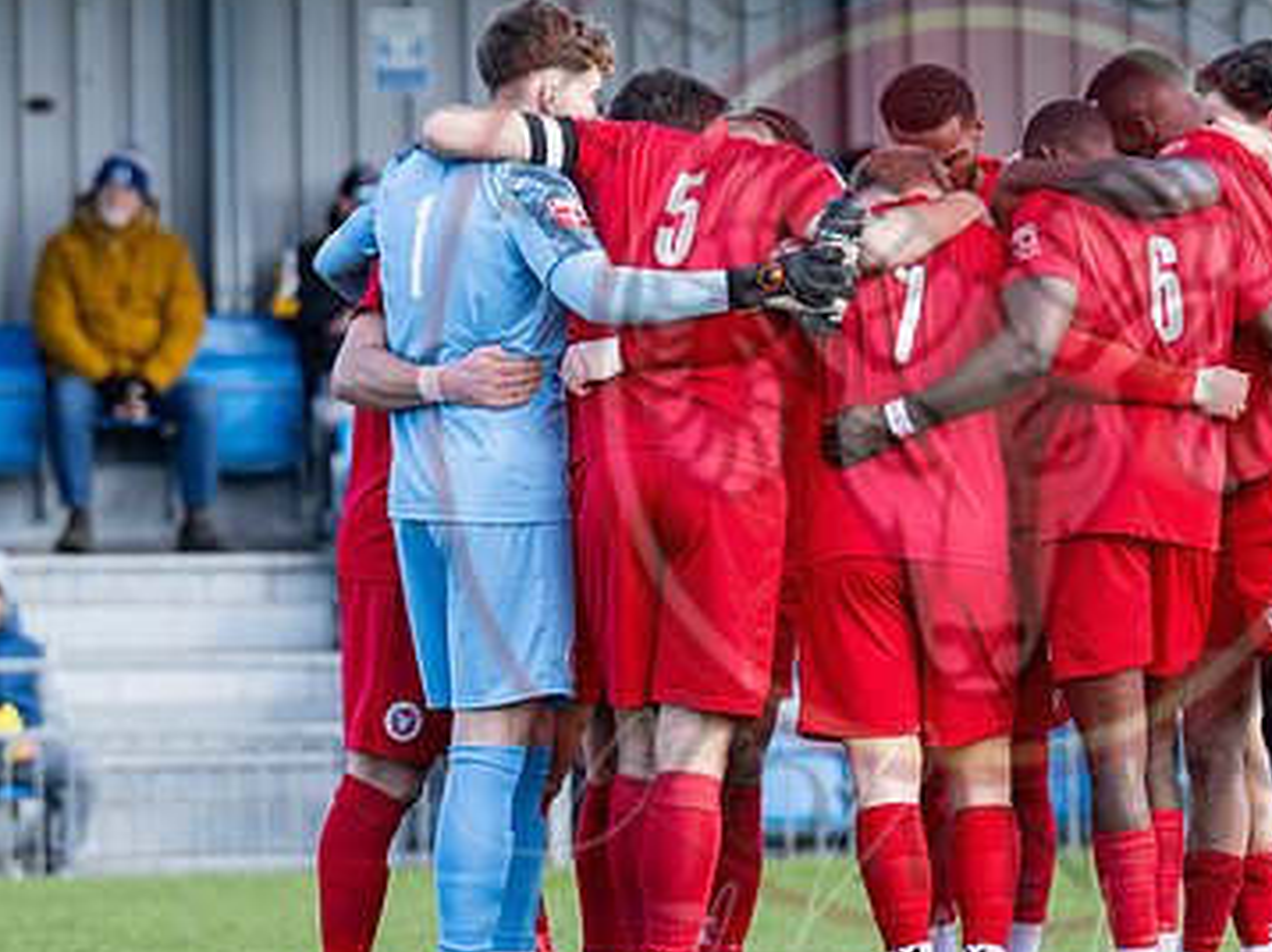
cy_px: 404
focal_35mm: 638
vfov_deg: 2.3
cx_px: 1139
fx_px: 23428
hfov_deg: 3.1
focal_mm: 200
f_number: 4
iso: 200
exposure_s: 1/800
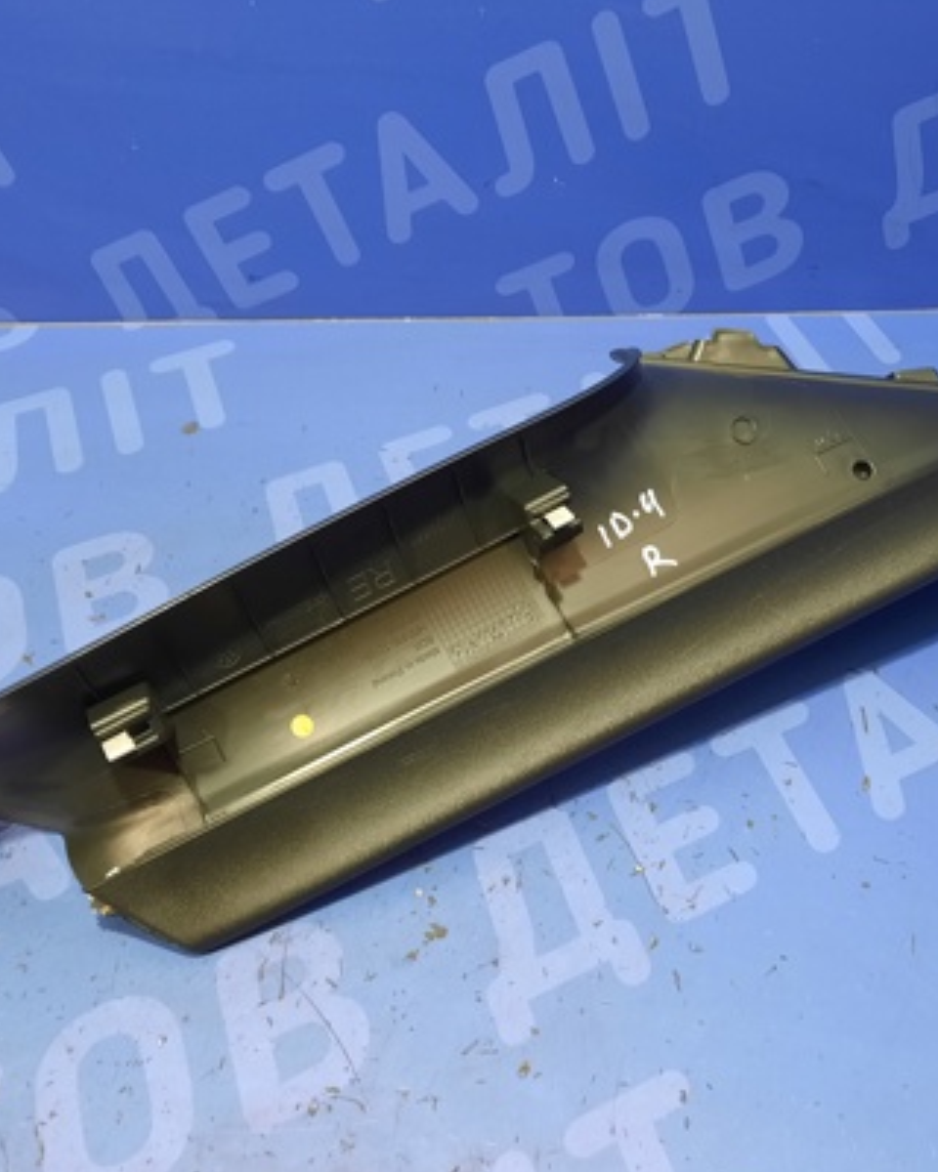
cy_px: 551
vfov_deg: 46.8
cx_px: 542
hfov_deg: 38.1
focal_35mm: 39
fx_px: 1353
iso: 400
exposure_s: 1/25
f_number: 2
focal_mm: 4.6
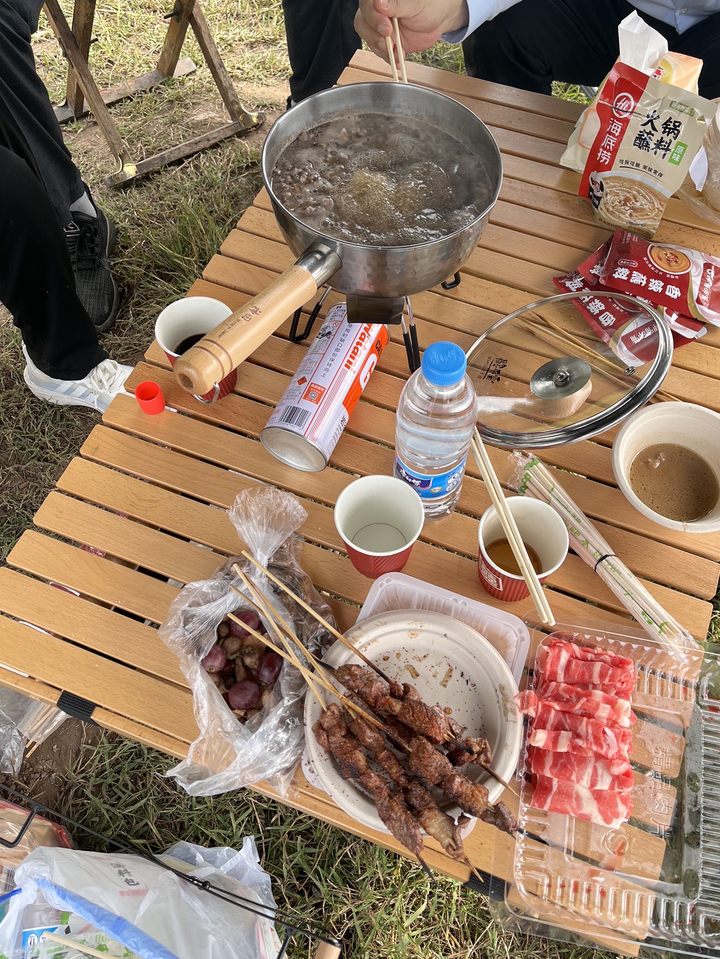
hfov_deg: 48.2
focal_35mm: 29
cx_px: 397
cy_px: 459
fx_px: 804
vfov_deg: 61.6
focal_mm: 5.1
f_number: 1.6
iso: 50
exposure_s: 1/399
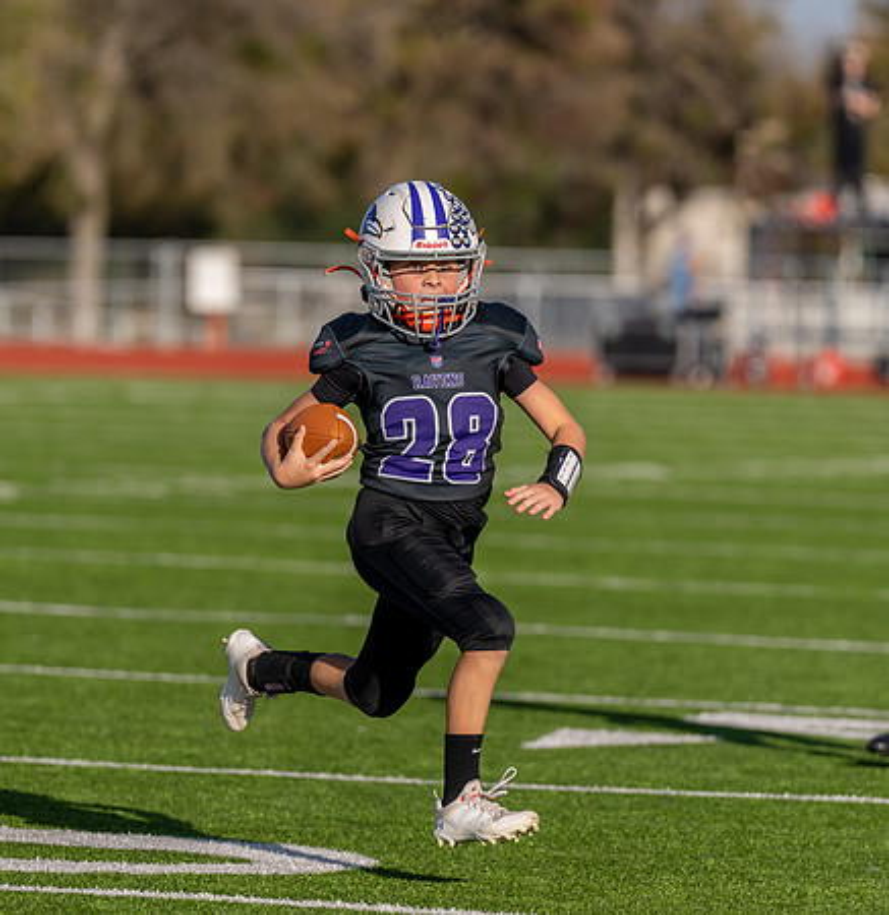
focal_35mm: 362
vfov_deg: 4.9
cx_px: 406
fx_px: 10662
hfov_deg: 4.8
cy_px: 548
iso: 125
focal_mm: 200
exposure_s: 1/2000
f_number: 3.2
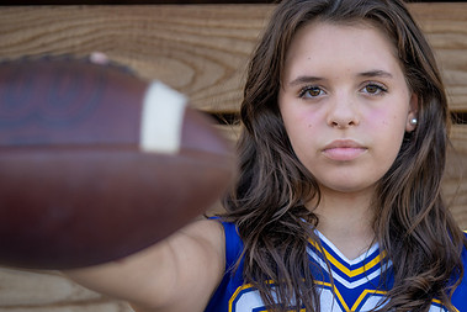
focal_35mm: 123
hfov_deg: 16.5
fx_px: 1596
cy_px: 133
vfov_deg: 11.2
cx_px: 368
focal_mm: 70
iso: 125
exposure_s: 1/320
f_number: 2.8
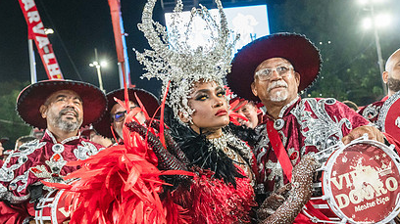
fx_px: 371
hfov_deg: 56.0
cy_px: 159
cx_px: 251
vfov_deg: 33.2
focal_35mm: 35
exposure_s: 1/250
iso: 6400
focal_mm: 23.5
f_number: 4
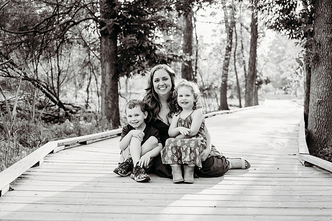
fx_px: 416
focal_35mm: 45
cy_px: 116
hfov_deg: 43.4
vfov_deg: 29.7
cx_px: 179
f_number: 2.8
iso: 400
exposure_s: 1/640
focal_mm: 41
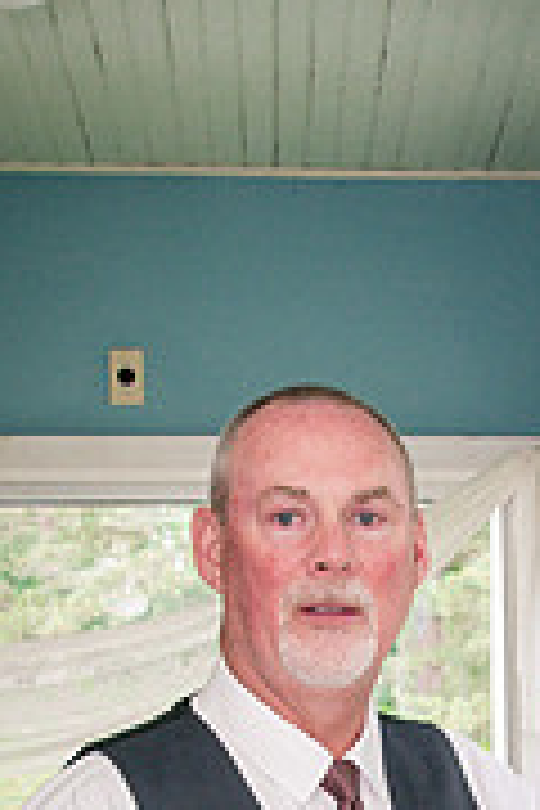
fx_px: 2700
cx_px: 482
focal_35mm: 120
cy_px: 922
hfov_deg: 11.4
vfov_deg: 16.5
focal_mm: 32
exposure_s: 1/60
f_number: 10
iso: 1250
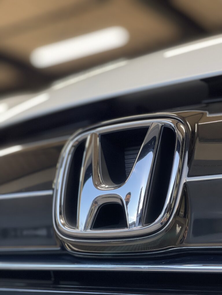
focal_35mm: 64
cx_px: 111
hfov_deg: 22.9
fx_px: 547
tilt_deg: +11.0
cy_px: 148
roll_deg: +0.5
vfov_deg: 30.3
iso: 160
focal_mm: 7.5
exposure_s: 1/120
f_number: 2.2
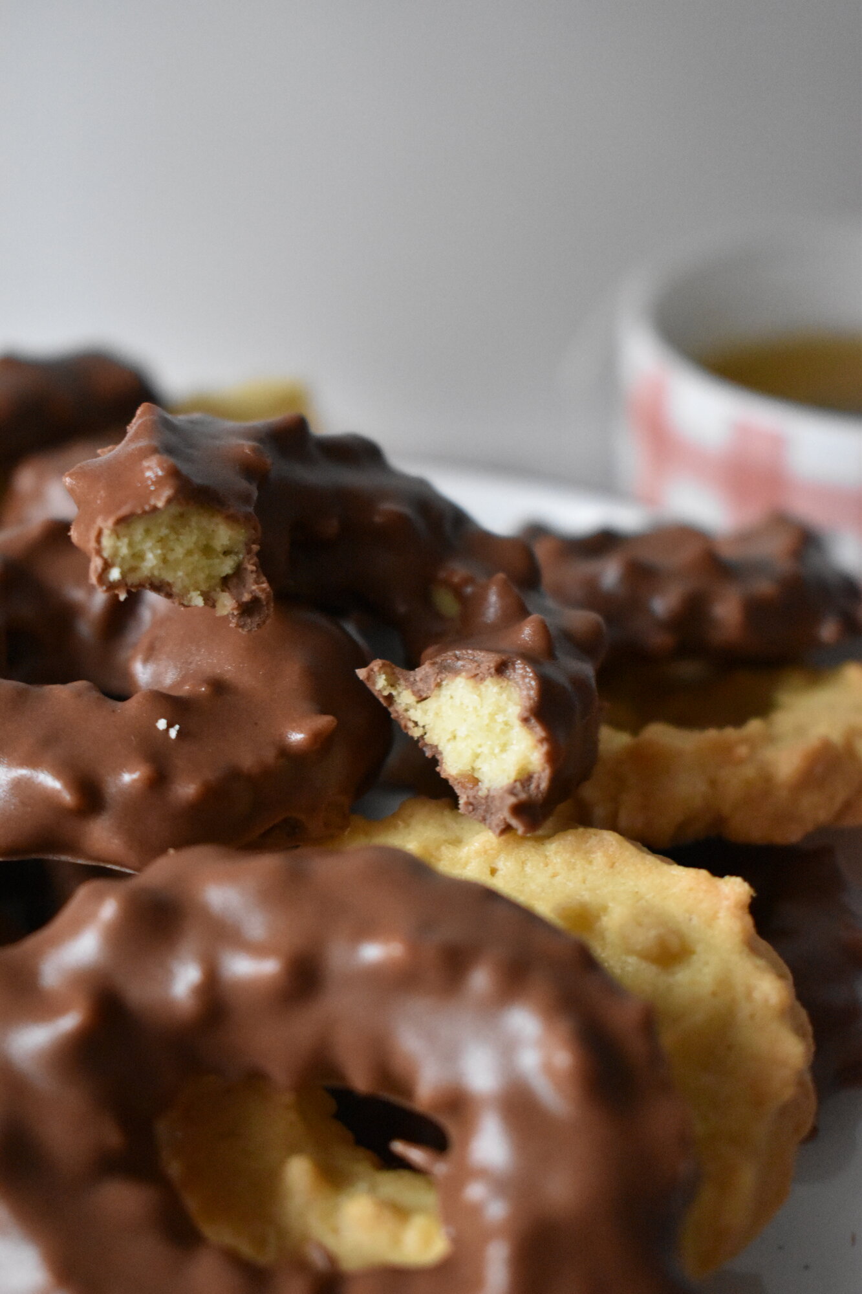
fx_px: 2155
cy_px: 647
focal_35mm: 60
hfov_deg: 22.6
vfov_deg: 33.4
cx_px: 431
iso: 5000
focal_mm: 40
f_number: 4.8
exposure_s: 1/60
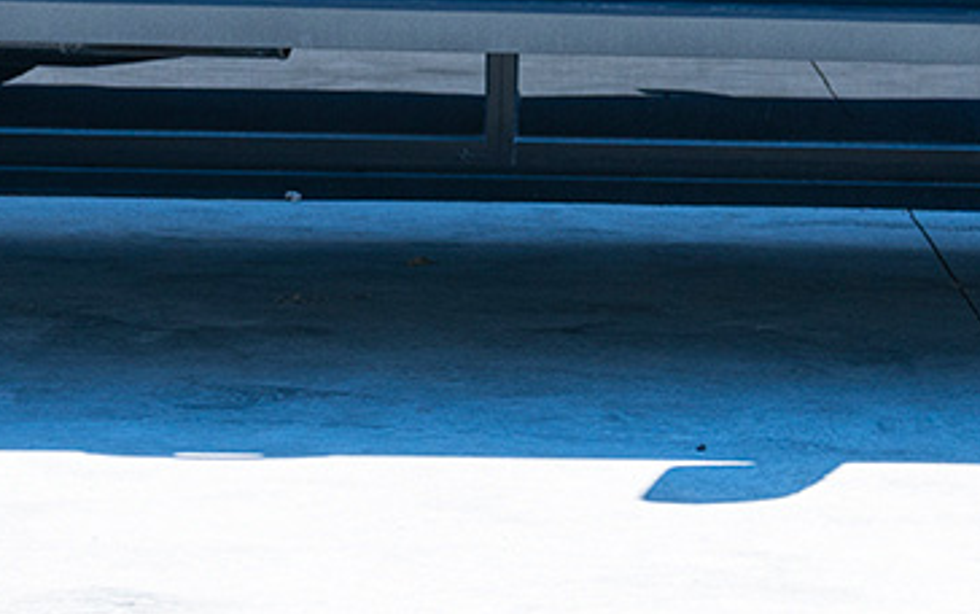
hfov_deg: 14.3
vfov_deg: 8.6
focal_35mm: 146
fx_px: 3902
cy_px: -541
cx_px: 533
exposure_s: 1/100
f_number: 4.5
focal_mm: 29
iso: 100
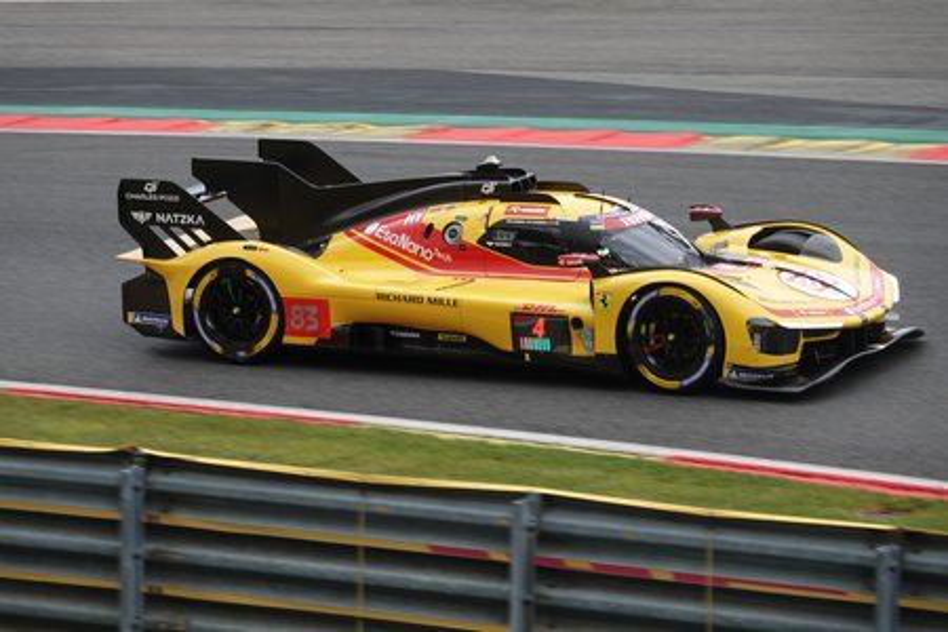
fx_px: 4845
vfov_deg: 7.5
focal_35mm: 184
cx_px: 474
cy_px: 316
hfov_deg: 11.2
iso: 200
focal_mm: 67.46
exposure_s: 1/800
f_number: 4
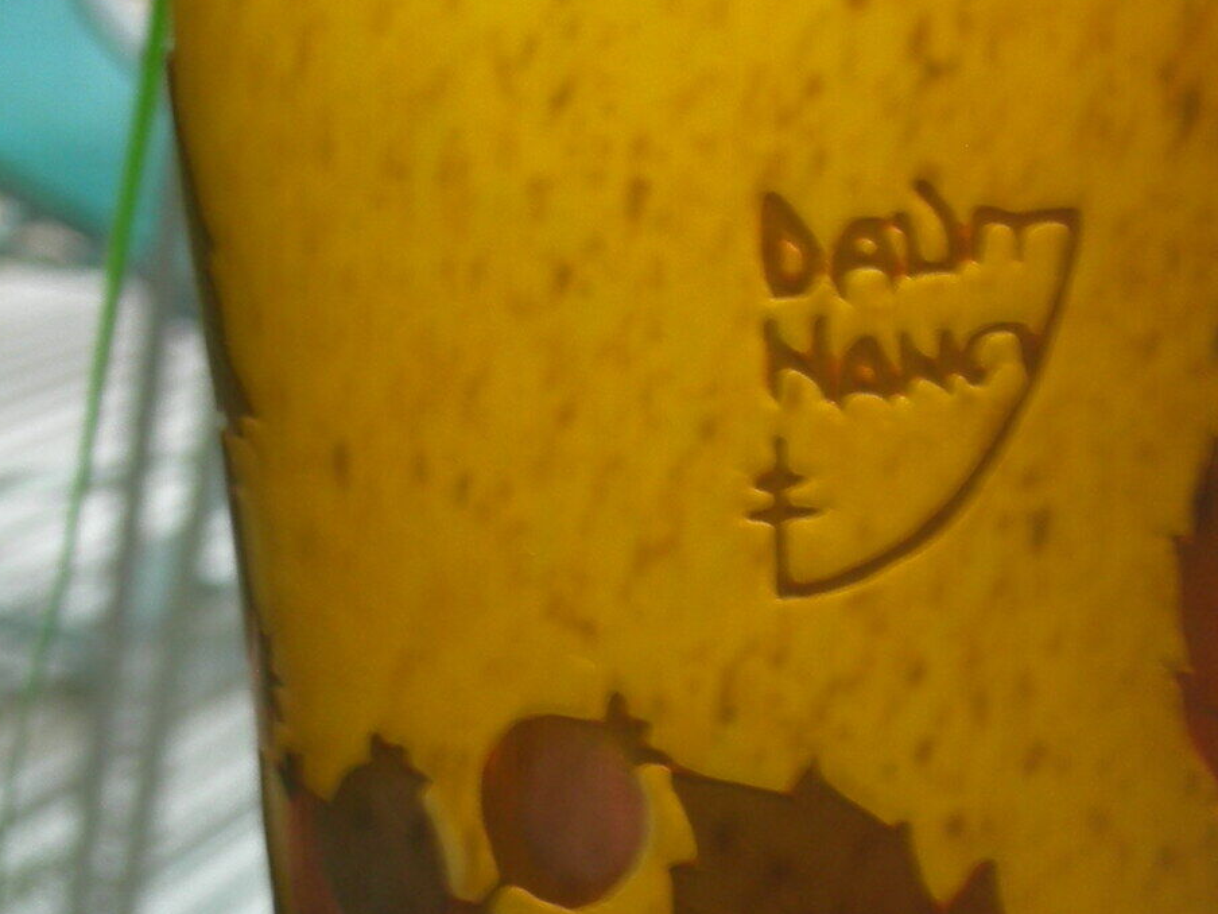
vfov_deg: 10.1
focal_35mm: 146
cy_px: 710
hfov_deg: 13.5
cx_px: 701
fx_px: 5137
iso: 64
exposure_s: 1/9.1
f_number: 3.5
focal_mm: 13.7
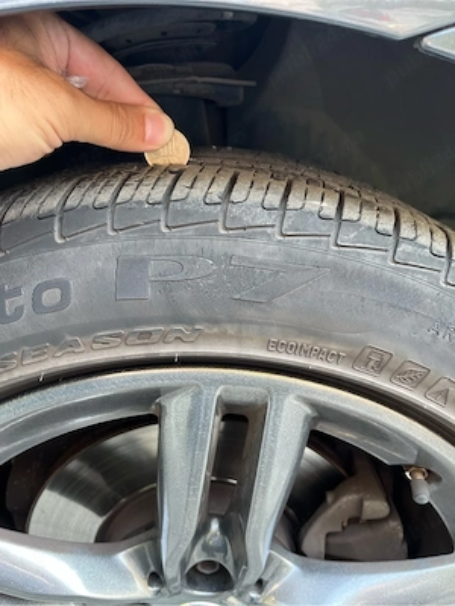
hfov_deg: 53.1
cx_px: 228
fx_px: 456
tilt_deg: -23.2
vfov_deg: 67.3
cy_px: 303
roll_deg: -0.7
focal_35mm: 26
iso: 200
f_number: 1.6
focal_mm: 5.1
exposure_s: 1/60
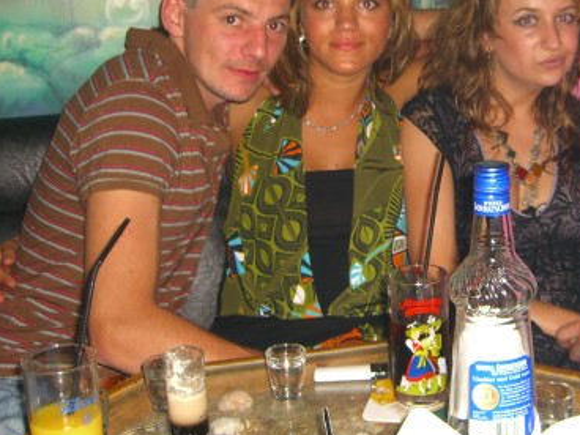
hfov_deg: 30.6
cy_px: 128
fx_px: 1039
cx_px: 446
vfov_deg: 23.5
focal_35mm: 62
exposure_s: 1/60
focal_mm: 7.9
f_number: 2.8
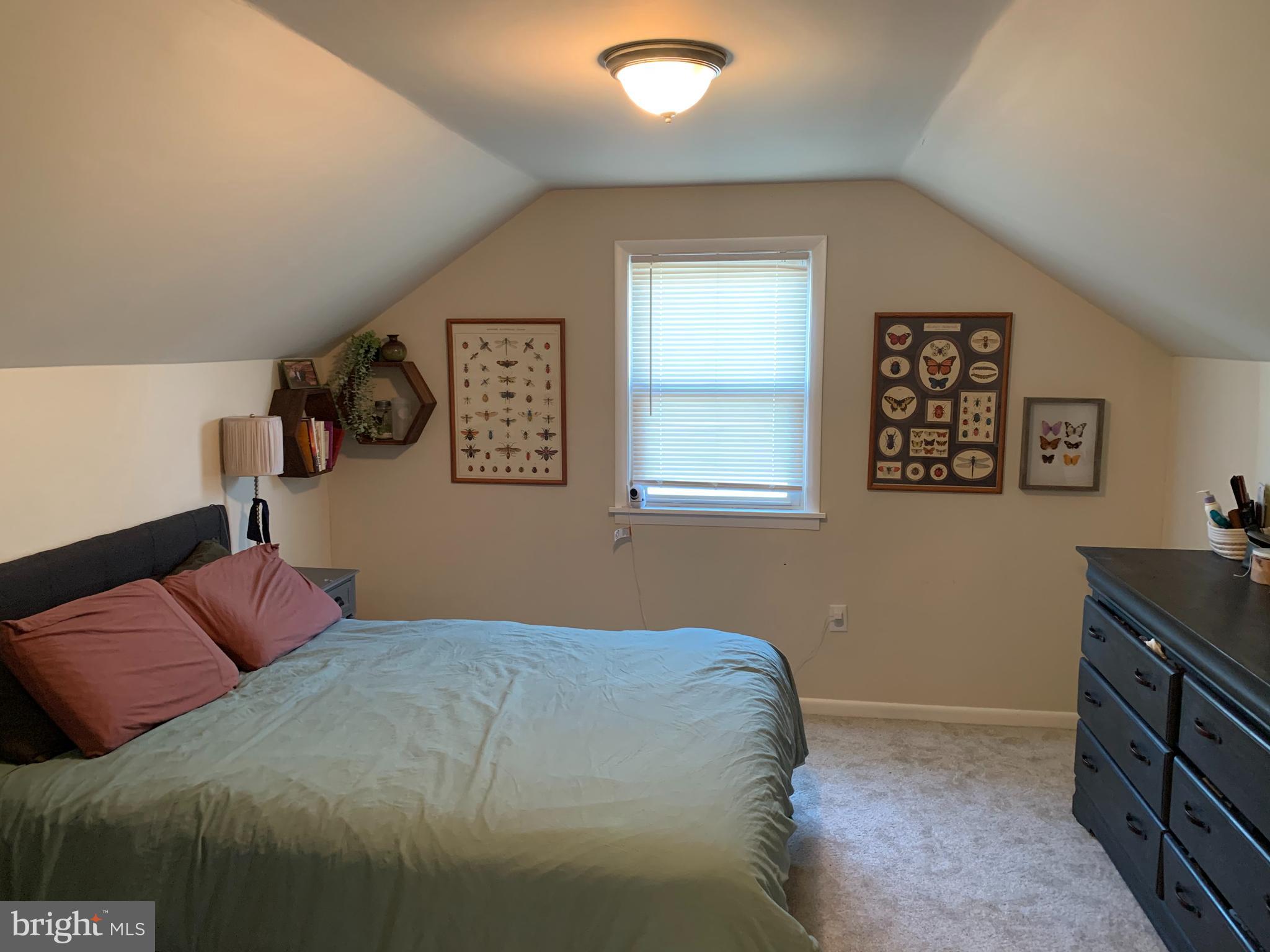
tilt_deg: -6.0
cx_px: 635
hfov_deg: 67.3
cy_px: 476
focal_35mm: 26
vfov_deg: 53.1
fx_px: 954
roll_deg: +0.2
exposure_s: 1/40
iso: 320
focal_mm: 4.25
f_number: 1.8
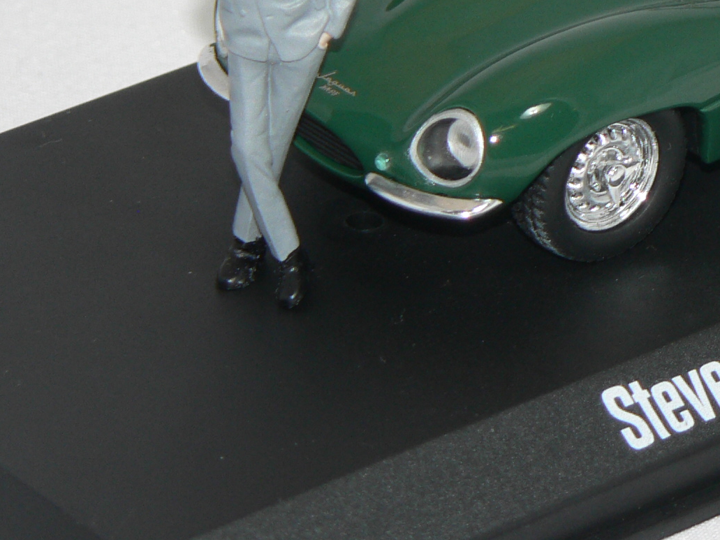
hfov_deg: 5.3
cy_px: -34
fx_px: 7799
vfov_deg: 4.0
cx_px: 714
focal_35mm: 375
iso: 80
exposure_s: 1/60
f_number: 3.3
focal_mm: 25.1
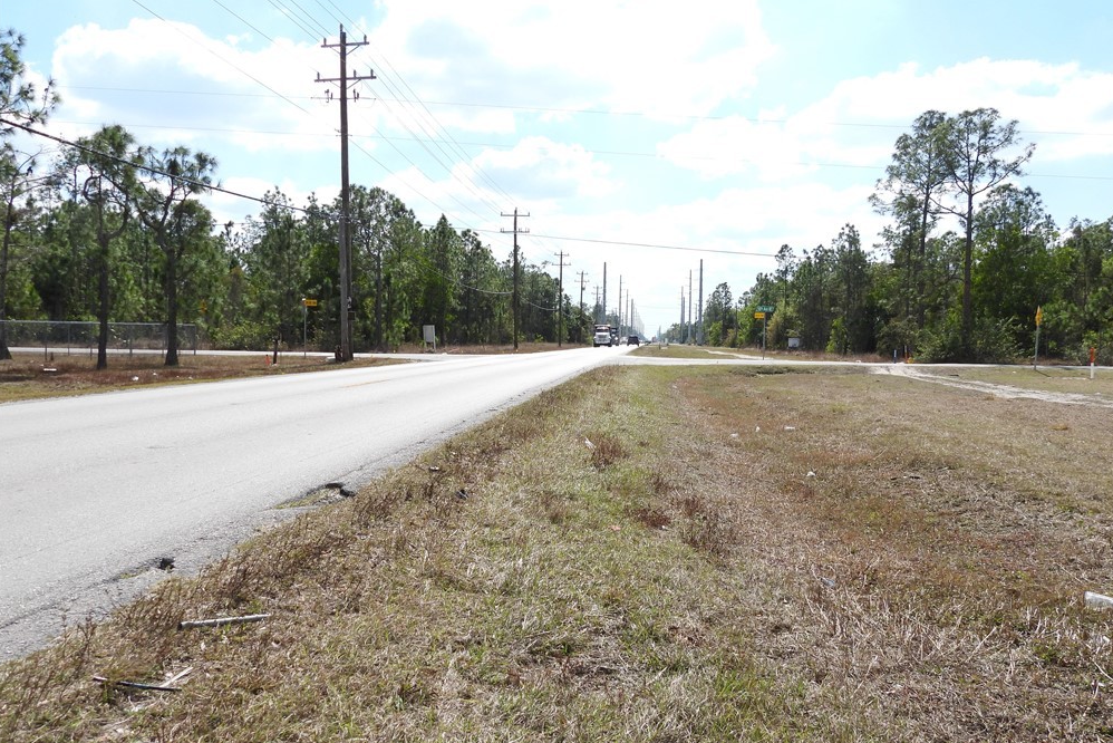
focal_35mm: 32
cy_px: 402
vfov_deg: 41.1
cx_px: 567
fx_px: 990
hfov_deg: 58.7
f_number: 3.2
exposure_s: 1/1600
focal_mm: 5.4
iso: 100
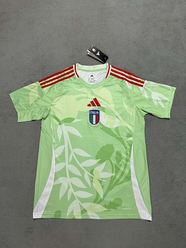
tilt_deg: -79.2
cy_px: 124
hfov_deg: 56.8
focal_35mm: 24
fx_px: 172
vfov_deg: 71.6
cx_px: 93
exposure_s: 1/75
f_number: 1.78
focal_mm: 6.76
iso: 200
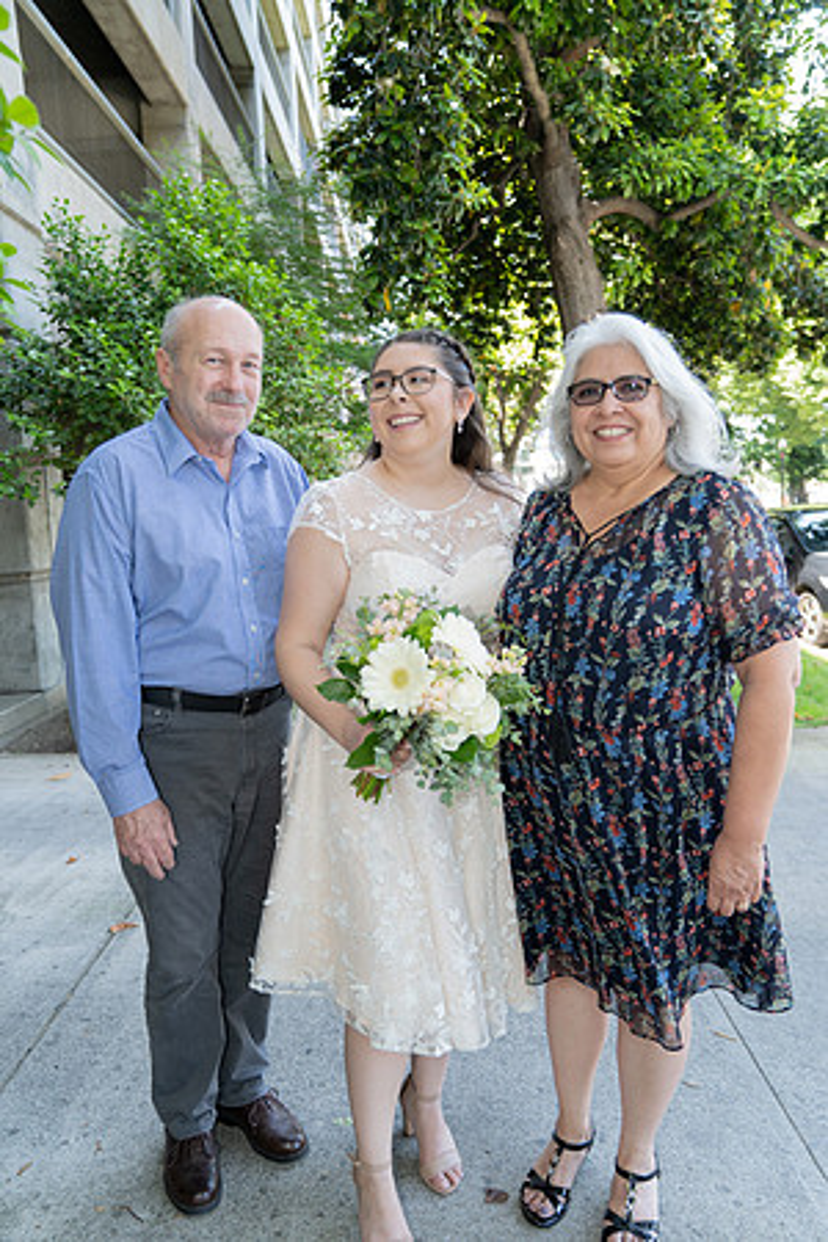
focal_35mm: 26
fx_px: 897
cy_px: 621
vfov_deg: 69.4
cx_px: 414
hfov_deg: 49.6
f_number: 3.2
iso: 640
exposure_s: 1/250
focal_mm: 26
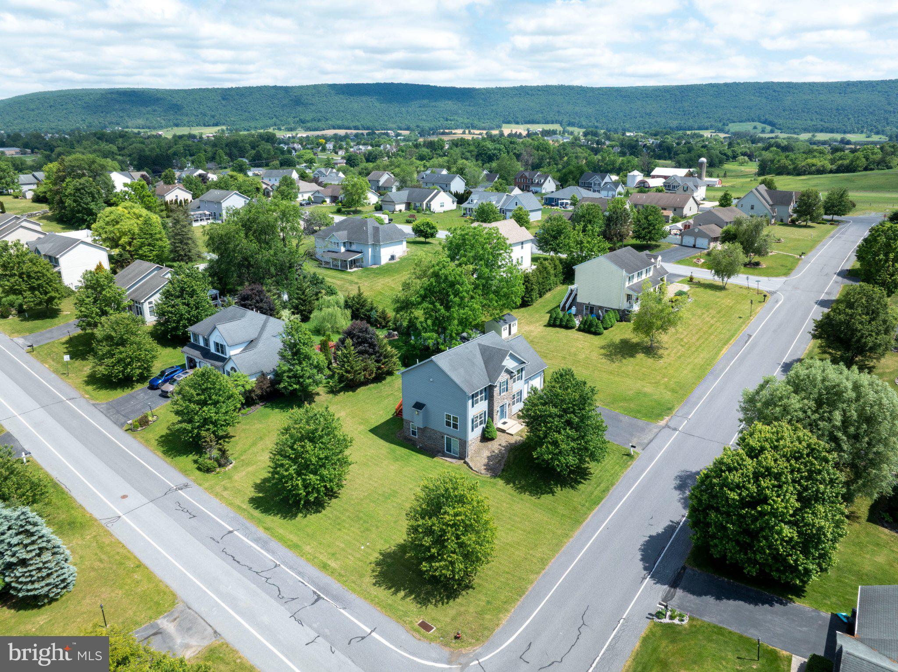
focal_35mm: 24
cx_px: 449
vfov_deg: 56.8
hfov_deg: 71.6
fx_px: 622
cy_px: 336
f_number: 7.1
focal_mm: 12.29
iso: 100
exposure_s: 1/240
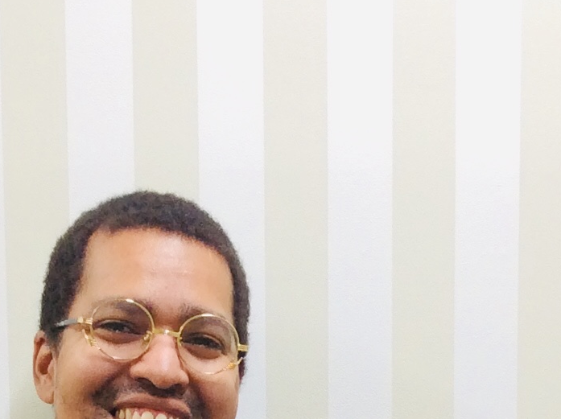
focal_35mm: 119
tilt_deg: -5.7
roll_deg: +1.7
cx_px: 332
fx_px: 1926
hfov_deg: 16.6
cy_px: 757
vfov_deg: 11.5
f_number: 2.4
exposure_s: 1/24
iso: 50
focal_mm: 3.3
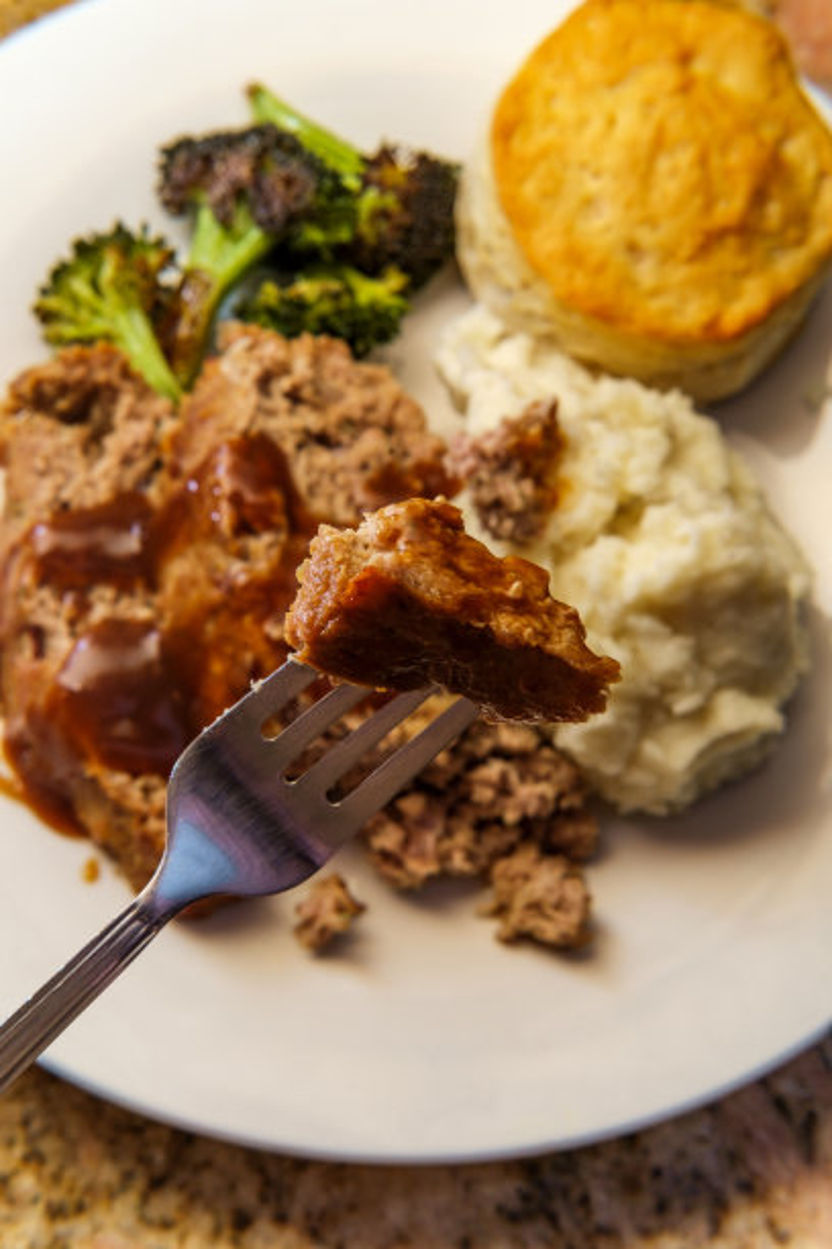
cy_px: 624
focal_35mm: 53
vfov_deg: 37.5
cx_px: 416
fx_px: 1837
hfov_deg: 25.5
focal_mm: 35
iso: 200
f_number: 11
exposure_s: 1/125
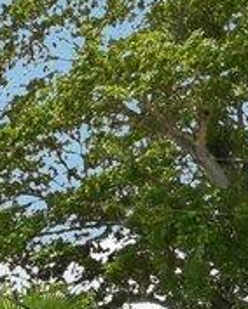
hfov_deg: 7.1
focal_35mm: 152
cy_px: 642
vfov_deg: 11.3
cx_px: -795
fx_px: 1392
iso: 800
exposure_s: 1/2000
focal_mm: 14
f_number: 8
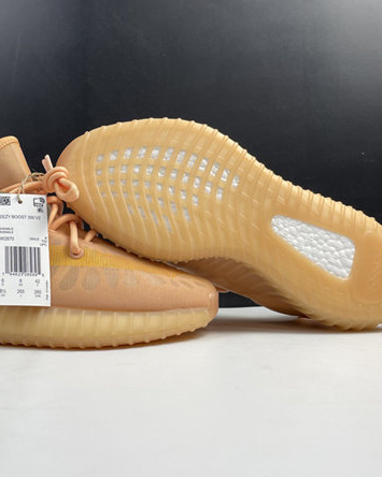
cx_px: 131
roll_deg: +1.6
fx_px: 565
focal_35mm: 40
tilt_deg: +5.2
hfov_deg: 37.0
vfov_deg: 45.8
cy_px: 236
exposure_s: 1/100
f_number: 1.6
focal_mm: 4.2
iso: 40
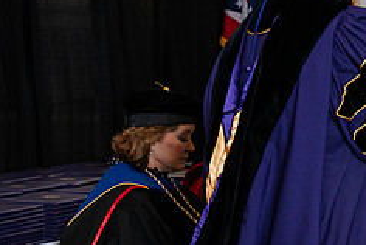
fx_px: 1751
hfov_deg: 11.8
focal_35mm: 172
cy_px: 80
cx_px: 399
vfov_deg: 8.0
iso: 1250
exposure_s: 1/200
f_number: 6.3
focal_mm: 70
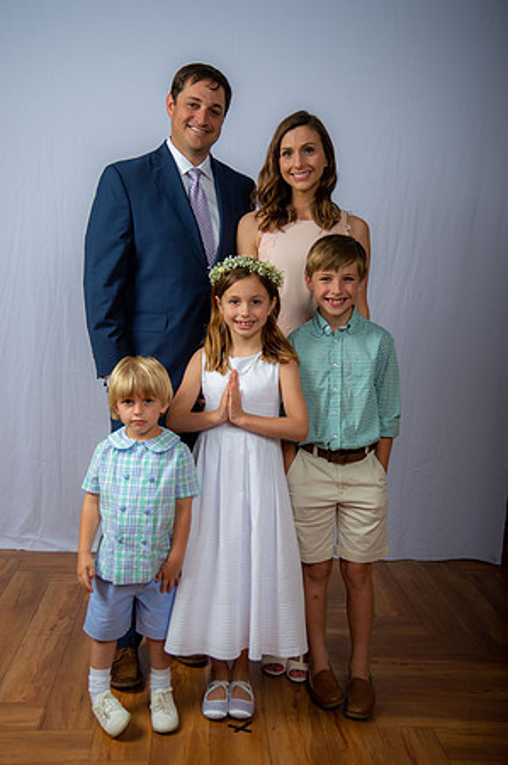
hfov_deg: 31.8
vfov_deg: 46.4
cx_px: 254
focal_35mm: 42
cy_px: 382
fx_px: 891
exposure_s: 1/200
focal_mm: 42
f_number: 6.3
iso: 250
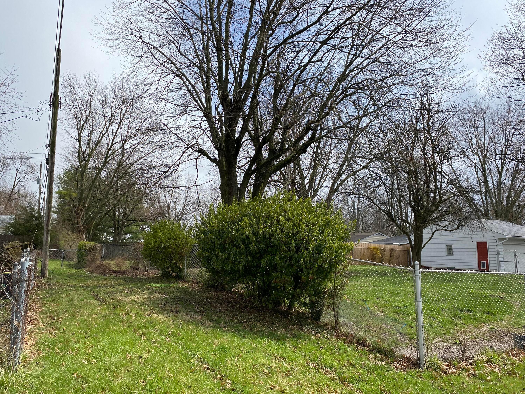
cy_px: 197
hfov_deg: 67.3
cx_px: 262
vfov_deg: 53.1
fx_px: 394
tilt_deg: +10.1
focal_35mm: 26
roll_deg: -0.9
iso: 32
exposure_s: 1/3497
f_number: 1.8
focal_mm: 4.25
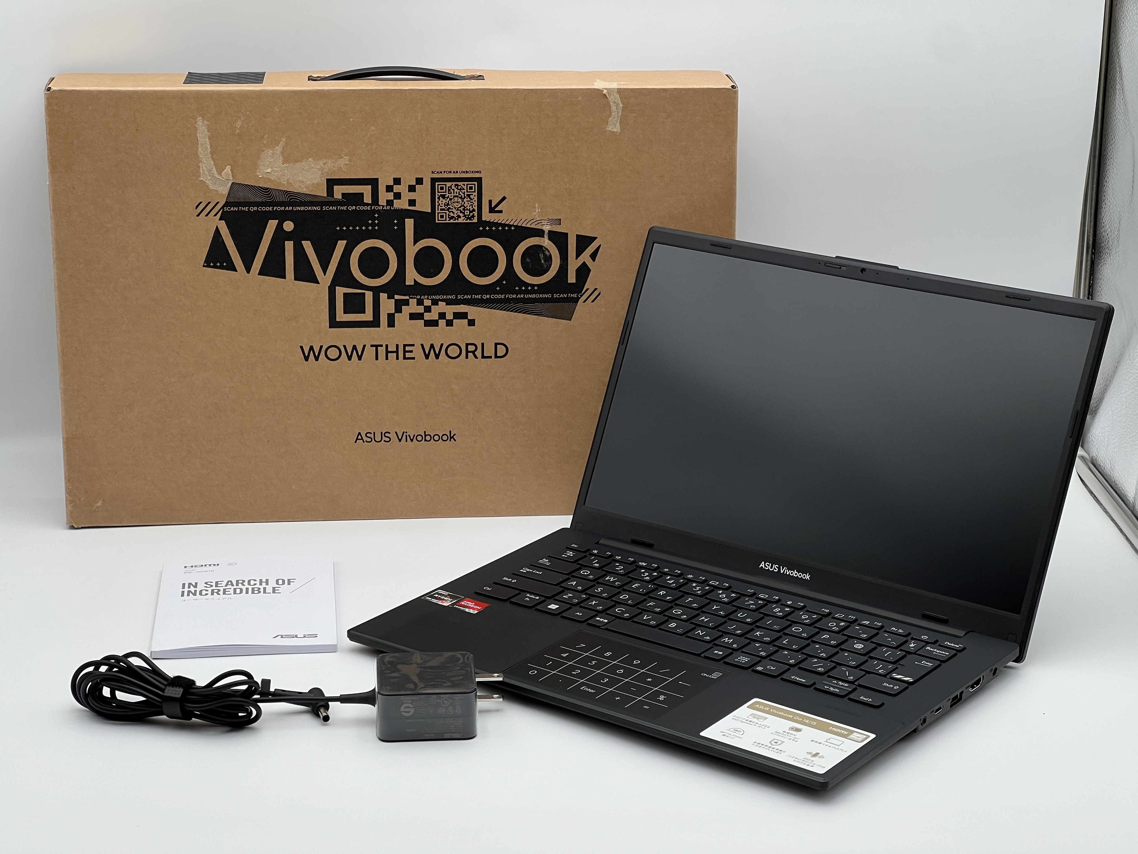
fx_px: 2531
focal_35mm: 77
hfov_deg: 25.3
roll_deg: -0.2
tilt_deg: -16.7
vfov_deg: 19.1
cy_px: 427
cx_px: 569
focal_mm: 9
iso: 32
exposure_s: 1/100
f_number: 2.8
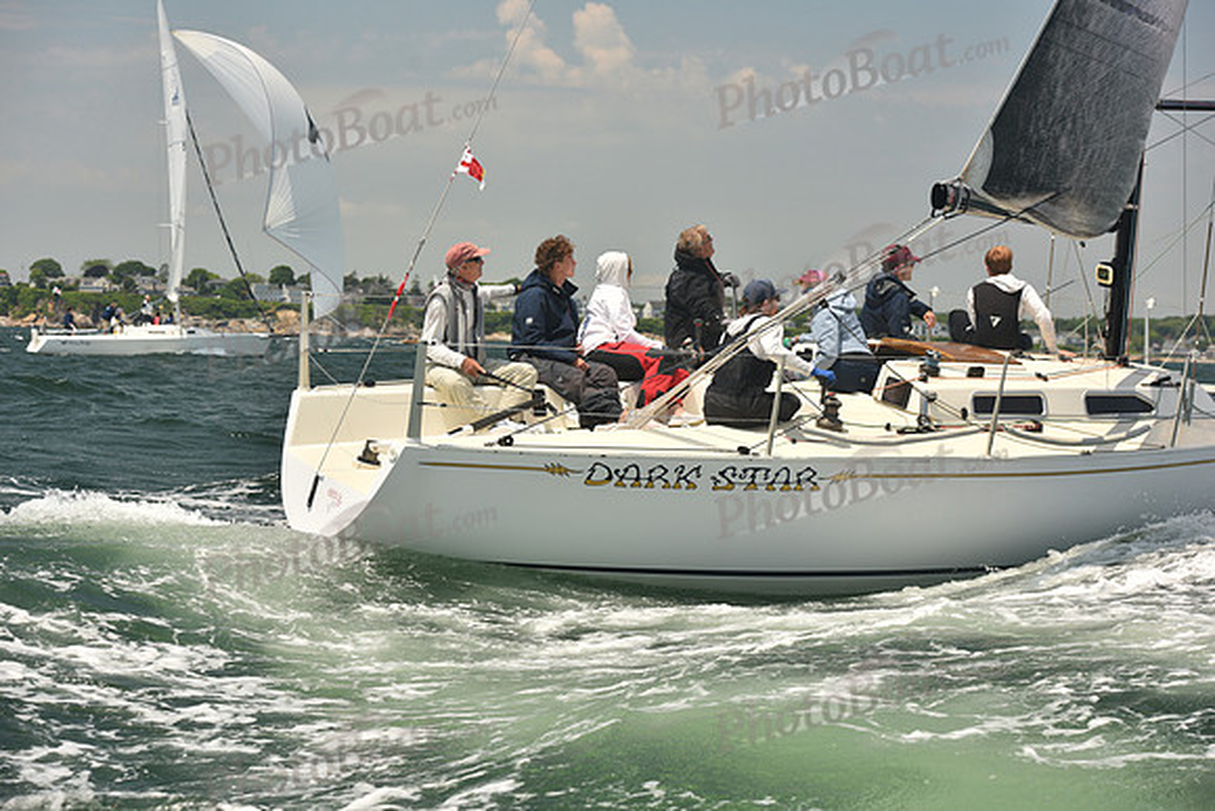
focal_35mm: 70
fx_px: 2363
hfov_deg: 28.8
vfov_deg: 19.5
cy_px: 406
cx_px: 608
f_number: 6.3
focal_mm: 70
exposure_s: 1/640
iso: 250
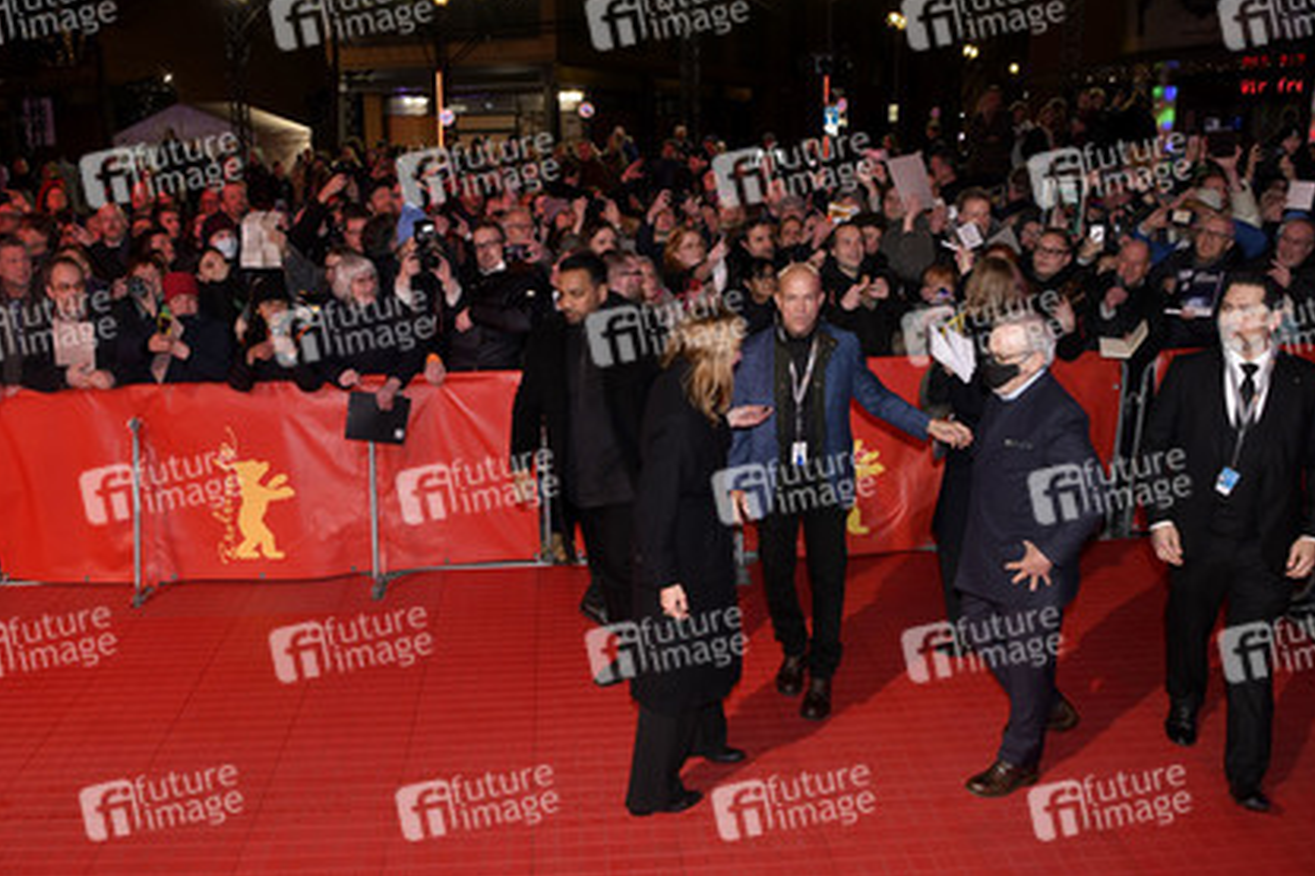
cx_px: 710
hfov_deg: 69.3
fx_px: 949
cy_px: 408
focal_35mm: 26
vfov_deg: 49.5
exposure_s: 1/160
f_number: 4.5
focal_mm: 24
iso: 800
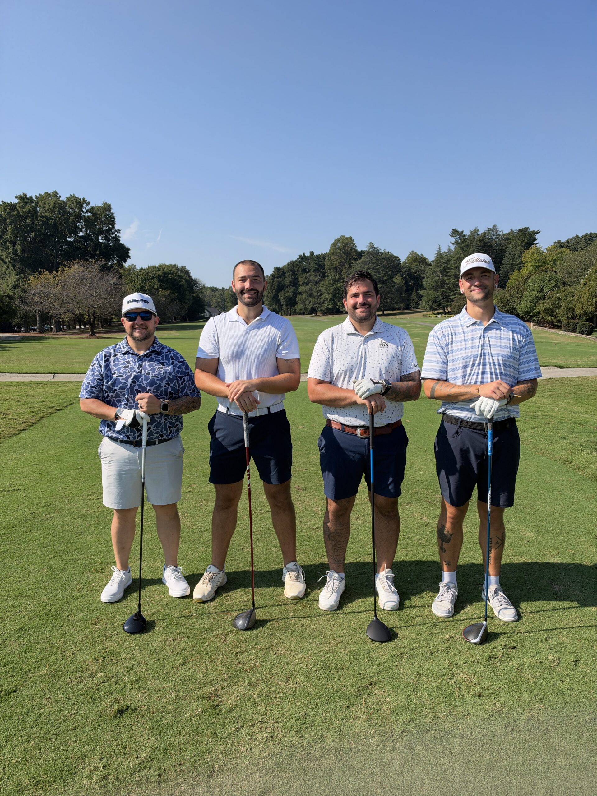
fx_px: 552
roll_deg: -0.2
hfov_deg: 56.8
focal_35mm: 24
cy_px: 398
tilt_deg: -8.6
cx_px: 298
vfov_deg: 71.6
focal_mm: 6.93
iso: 64
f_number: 1.8
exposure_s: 1/3378
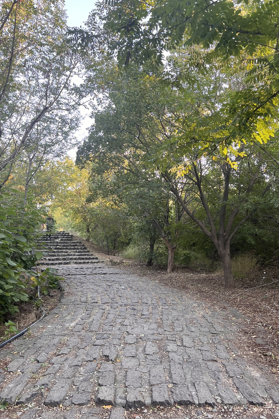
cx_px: 139
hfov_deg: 46.4
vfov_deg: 65.5
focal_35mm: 28
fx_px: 325
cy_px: 210
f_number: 1.6
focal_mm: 5.1
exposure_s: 1/122
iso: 100
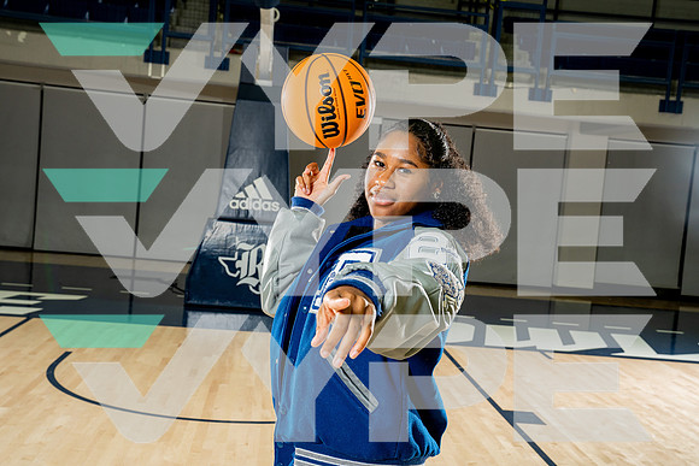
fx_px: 854
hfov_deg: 44.5
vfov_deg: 30.5
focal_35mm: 44
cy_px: 233
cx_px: 350
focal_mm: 44
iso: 640
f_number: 8
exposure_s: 1/250
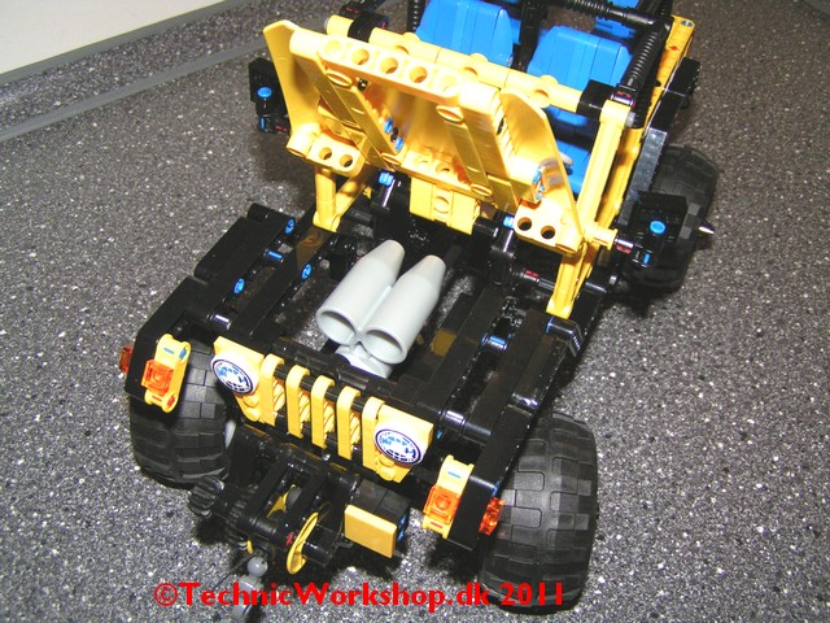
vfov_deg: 37.7
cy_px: 312
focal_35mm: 38
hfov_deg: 49.0
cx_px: 415
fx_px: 911
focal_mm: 5.8
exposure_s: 1/40
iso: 200
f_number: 2.8
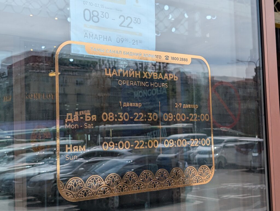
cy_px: 106
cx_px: 140
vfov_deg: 29.7
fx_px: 397
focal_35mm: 49
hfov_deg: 38.9
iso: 21
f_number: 1.68
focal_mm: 6.9
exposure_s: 1/1147
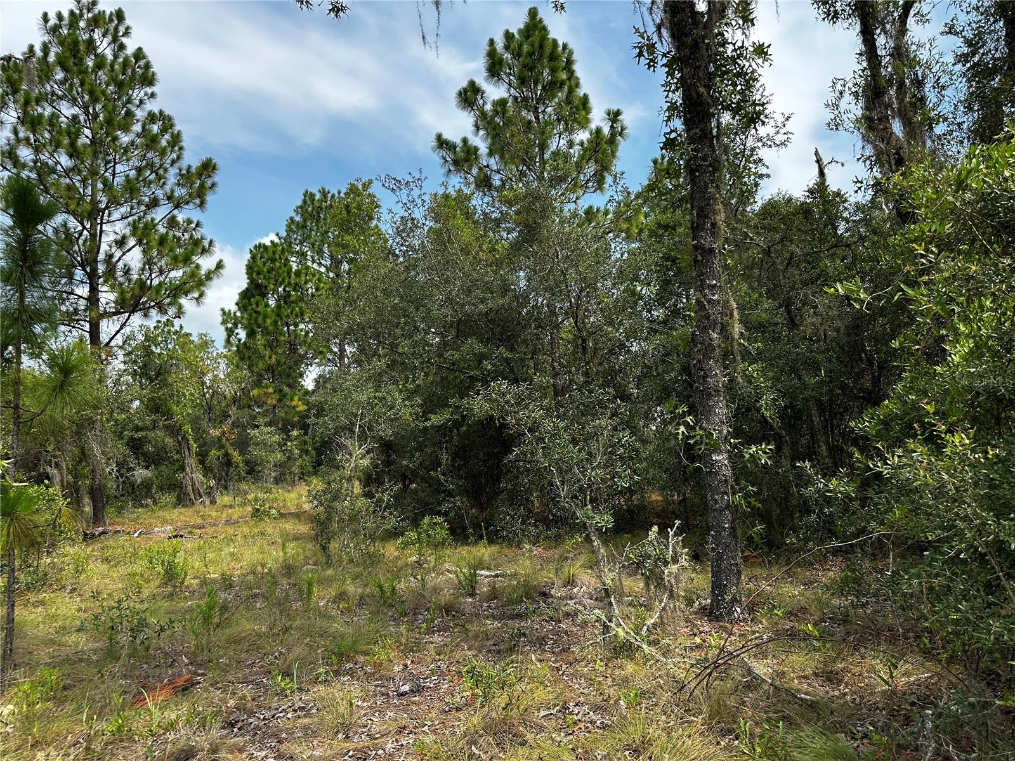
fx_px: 704
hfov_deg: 71.6
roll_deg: +2.8
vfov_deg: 56.8
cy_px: 380
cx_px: 508
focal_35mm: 24
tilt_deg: +4.6
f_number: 1.78
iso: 80
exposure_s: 1/2110
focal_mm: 6.86
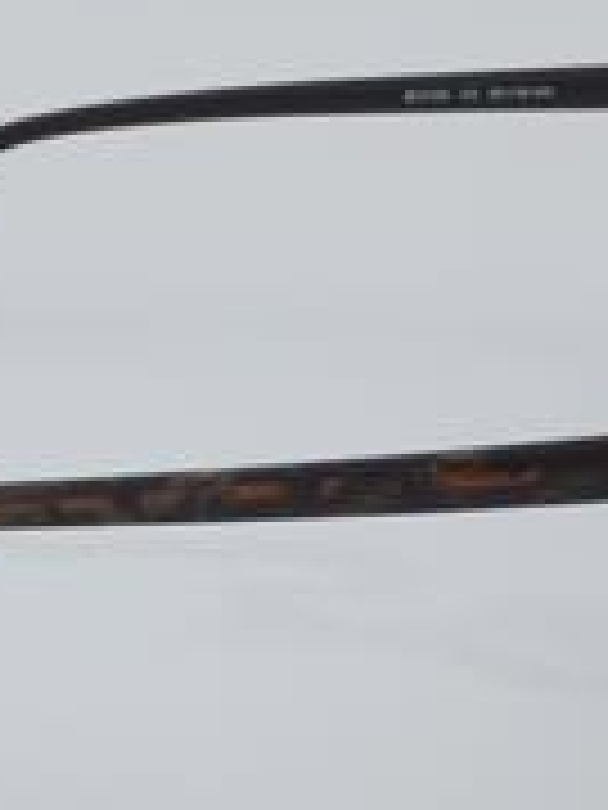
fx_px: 3747
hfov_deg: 9.3
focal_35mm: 160
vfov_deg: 12.3
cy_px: 400
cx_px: 257
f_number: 32
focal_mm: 50
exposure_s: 1/3
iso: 100
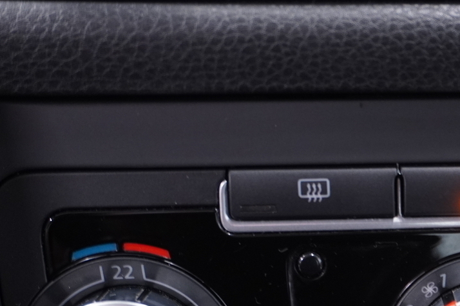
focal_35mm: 85
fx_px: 1088
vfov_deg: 15.6
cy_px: 330
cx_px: 480
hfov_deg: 22.8
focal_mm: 25
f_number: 4.5
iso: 1000
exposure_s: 1/8
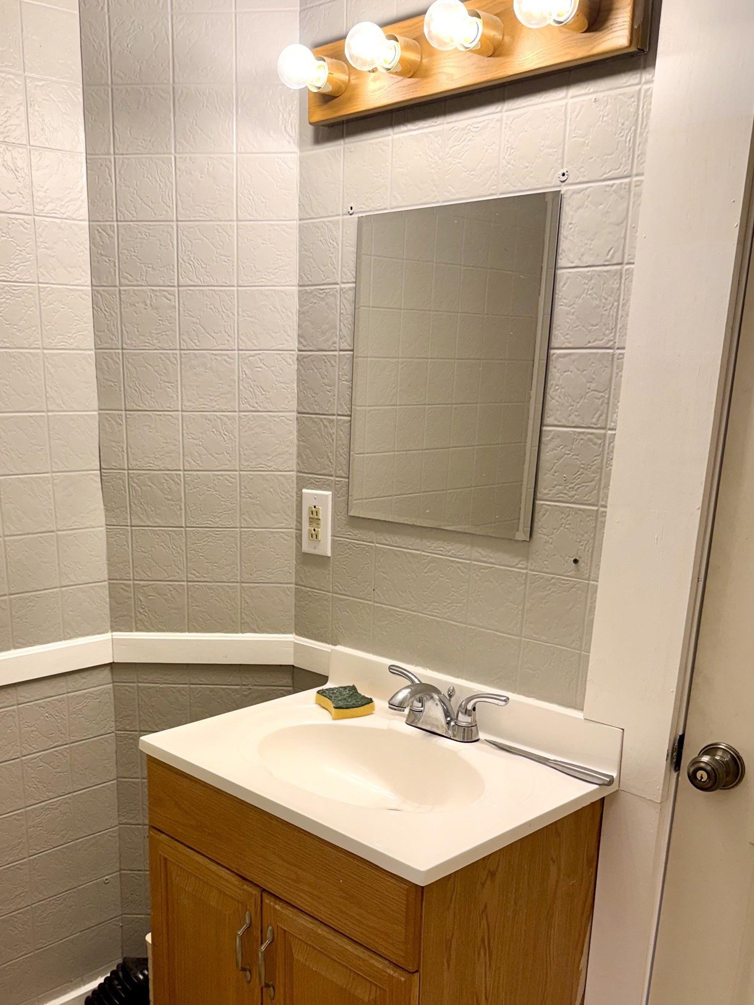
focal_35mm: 34
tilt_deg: -16.8
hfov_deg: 41.5
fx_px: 987
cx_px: 287
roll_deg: -0.2
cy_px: 690
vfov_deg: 52.6
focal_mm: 6.76
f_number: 1.78
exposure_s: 1/120
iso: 80
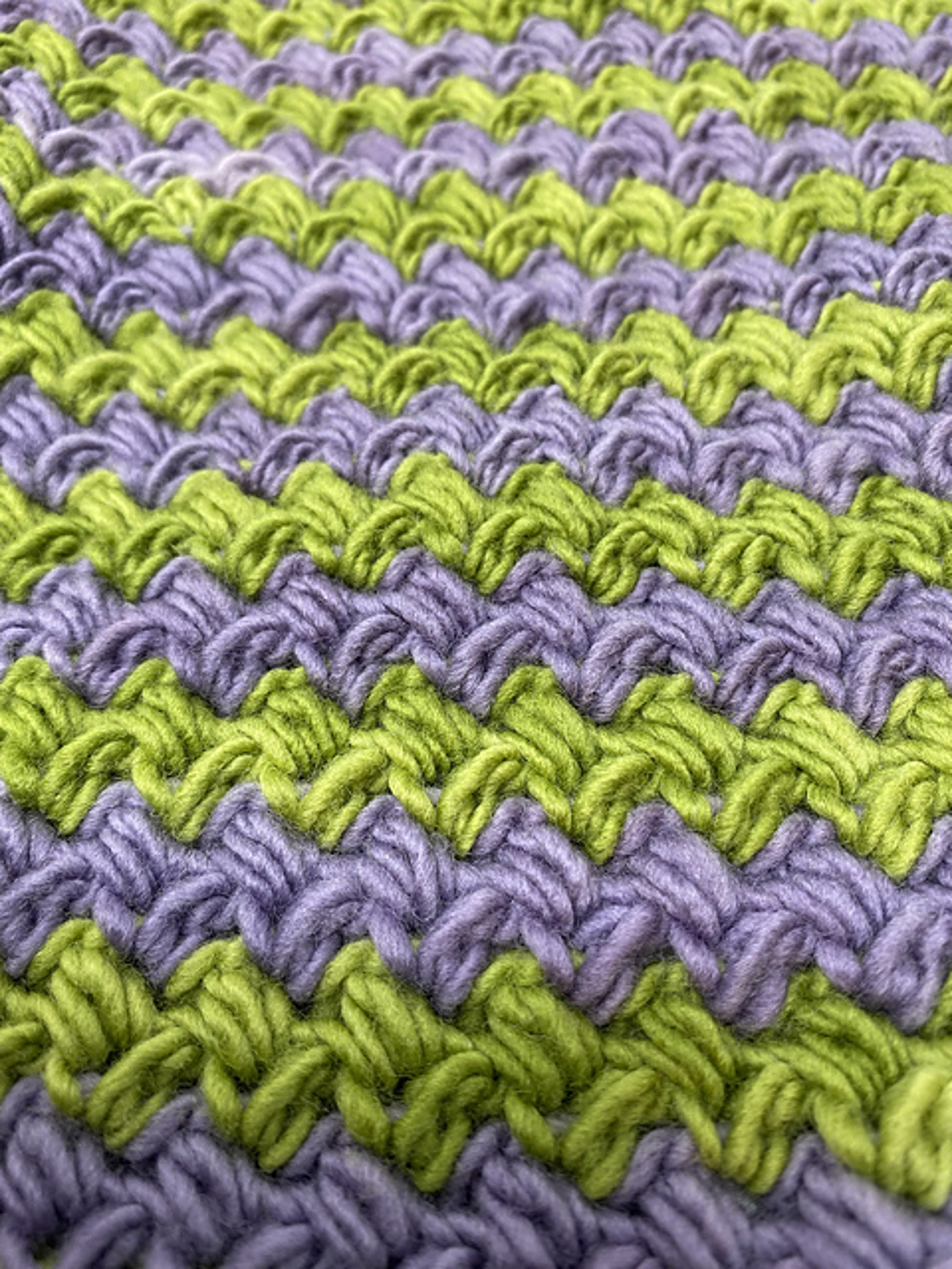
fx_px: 953
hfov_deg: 53.1
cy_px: 634
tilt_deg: -57.8
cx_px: 476
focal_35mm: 26
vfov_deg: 67.3
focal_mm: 4.25
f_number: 1.8
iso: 80
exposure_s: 1/120
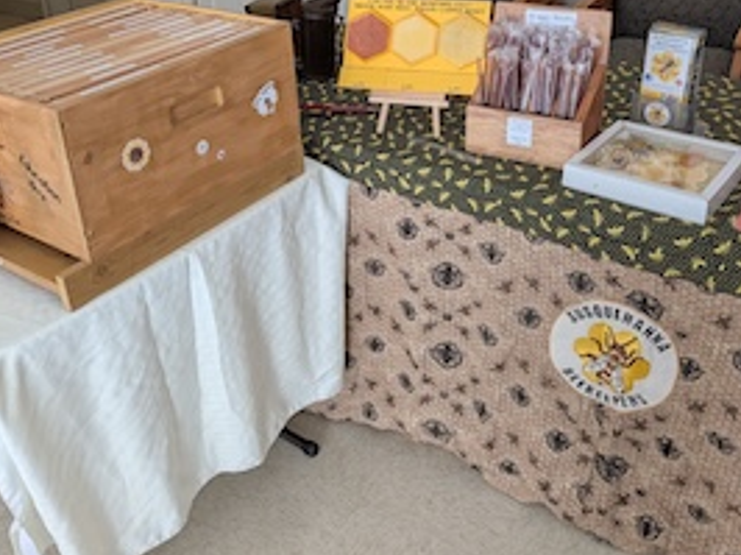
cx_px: 365
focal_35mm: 36
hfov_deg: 51.4
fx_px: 770
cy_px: 162
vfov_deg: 38.9
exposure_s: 1/120
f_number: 1.68
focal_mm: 6.9
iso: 176
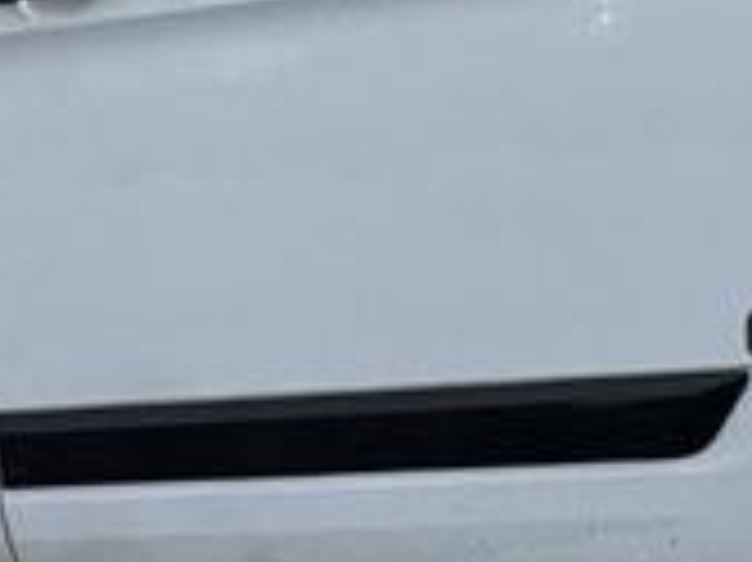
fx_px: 1628
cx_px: 572
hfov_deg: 25.7
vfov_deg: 18.0
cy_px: -216
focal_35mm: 75
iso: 50
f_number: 2.2
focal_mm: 2.22
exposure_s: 1/2494
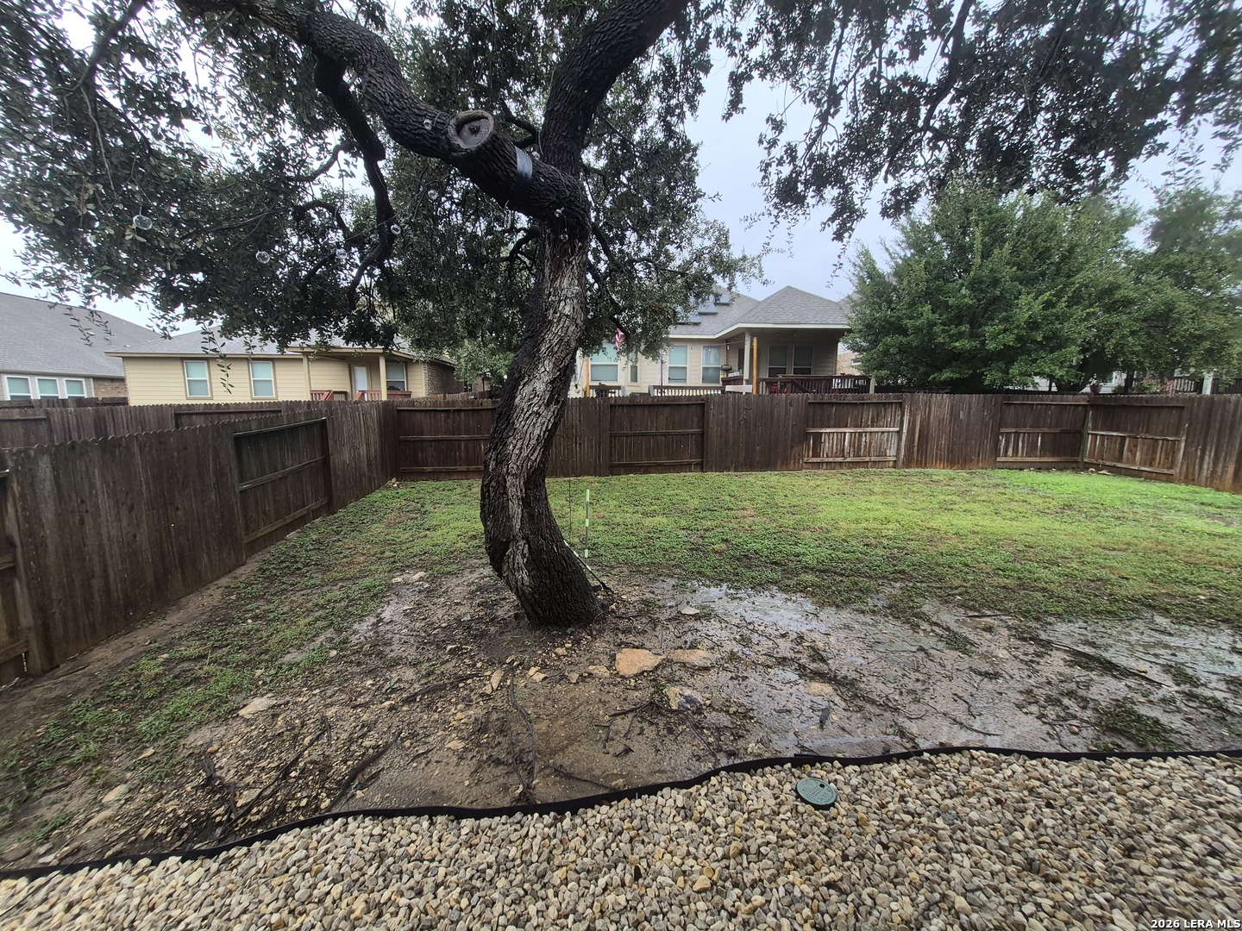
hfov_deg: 106.2
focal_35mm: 13
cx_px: 621
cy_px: 466
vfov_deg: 89.9
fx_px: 466
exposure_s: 1/208
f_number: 2.2
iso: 40
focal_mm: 1.74
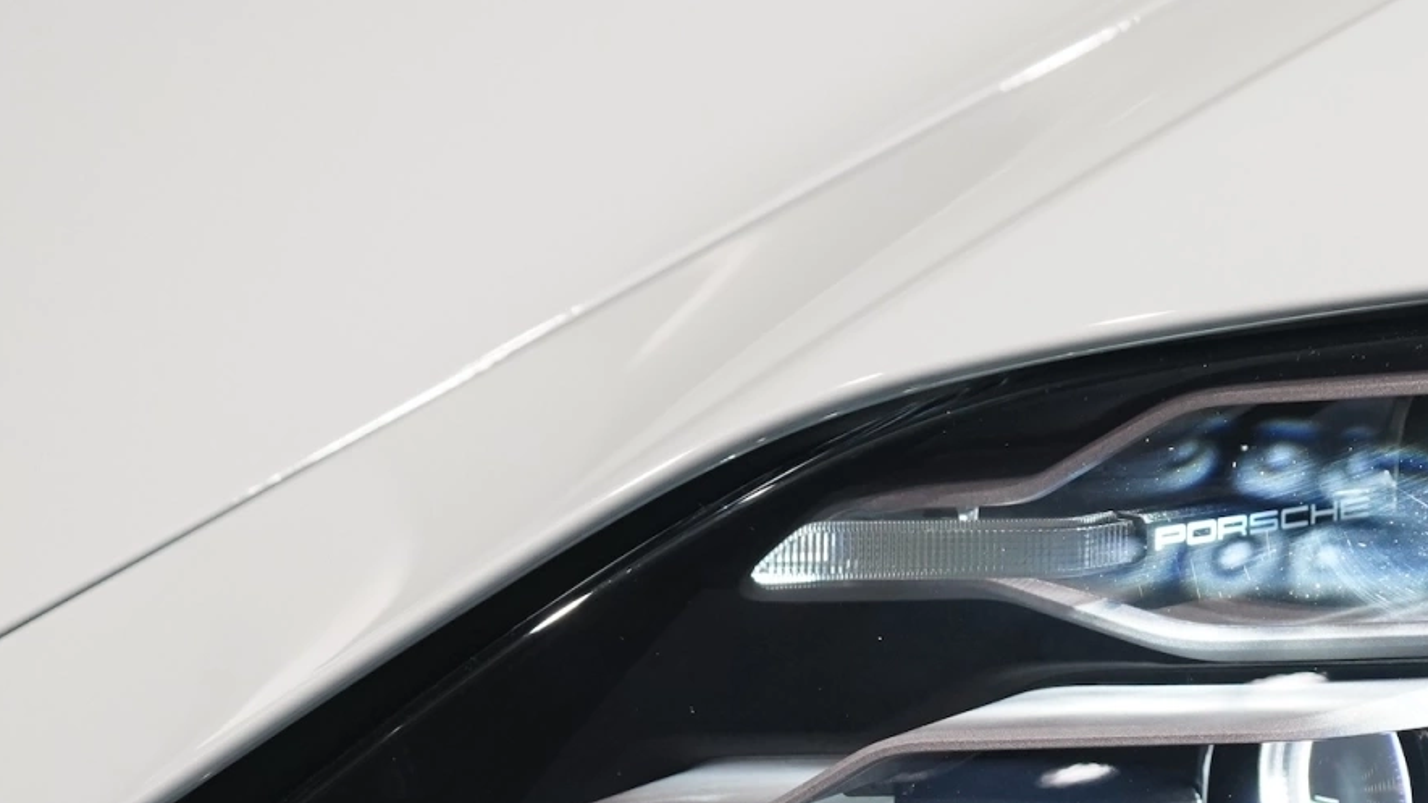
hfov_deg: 6.0
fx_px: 13668
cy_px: 556
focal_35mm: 361
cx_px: 1205
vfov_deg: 3.4
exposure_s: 1/640
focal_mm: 127
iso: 2500
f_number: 4
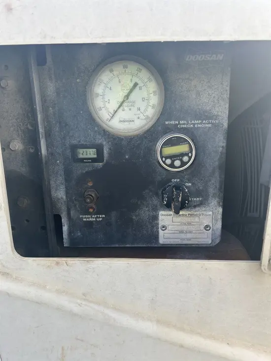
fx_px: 271
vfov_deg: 67.3
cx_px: 136
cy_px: 180
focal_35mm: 26
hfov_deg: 53.1
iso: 50
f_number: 1.5
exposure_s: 1/418
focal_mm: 5.7
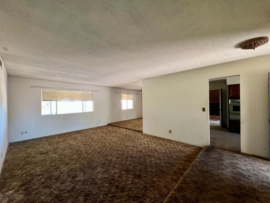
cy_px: 102
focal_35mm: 13
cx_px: 135
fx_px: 101
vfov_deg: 89.9
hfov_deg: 106.2
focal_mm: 1.57
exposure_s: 1/60
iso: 250
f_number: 1.8
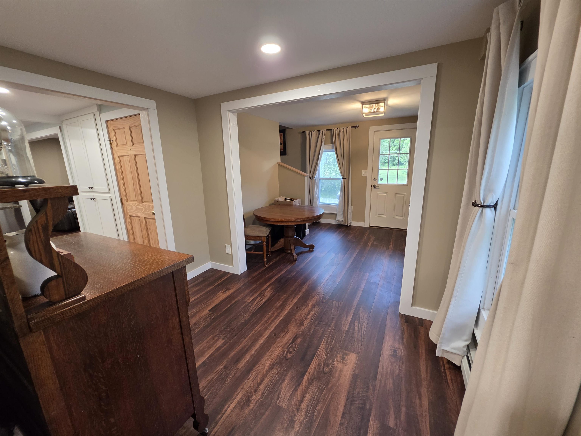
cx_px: 290
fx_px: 218
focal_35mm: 13
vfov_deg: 89.9
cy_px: 218
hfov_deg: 106.2
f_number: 1.9
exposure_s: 1/60
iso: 200
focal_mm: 2.2
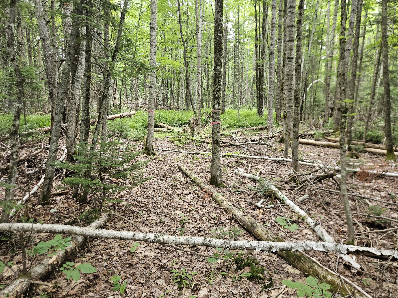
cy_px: 149
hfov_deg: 73.9
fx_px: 264
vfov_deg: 58.9
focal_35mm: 23
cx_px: 199
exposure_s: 1/240
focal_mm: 5.4
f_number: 1.8
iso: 320
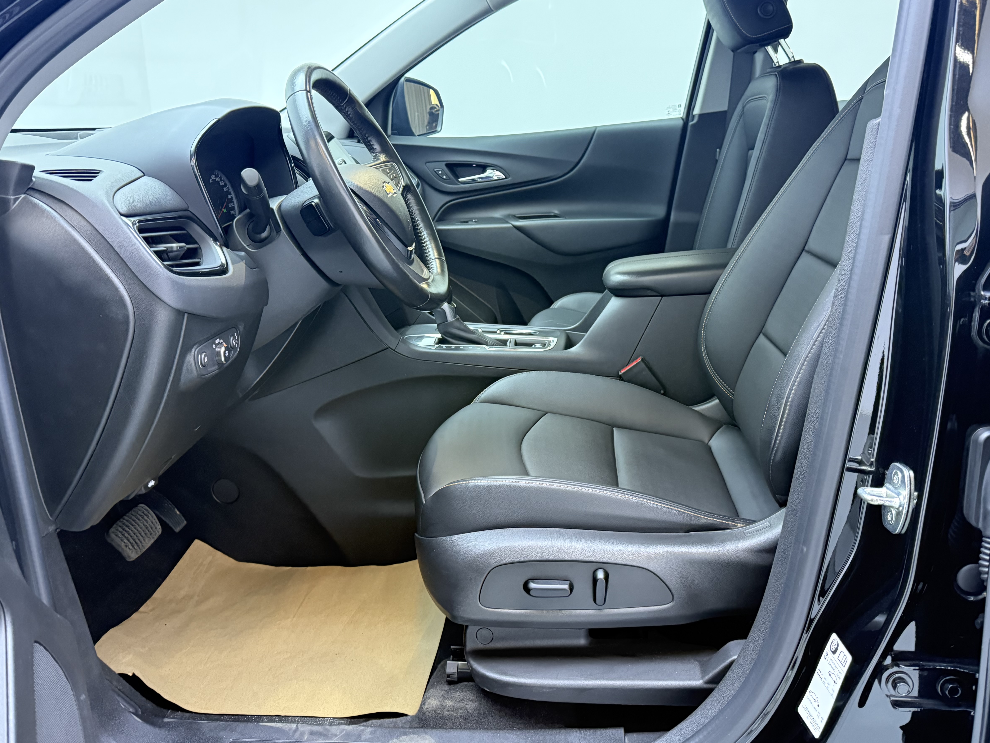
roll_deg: +2.7
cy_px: 313
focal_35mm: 29
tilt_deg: -12.1
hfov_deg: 61.6
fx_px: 829
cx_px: 515
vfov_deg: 48.1
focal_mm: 6.76
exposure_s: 1/33
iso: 800
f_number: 1.78
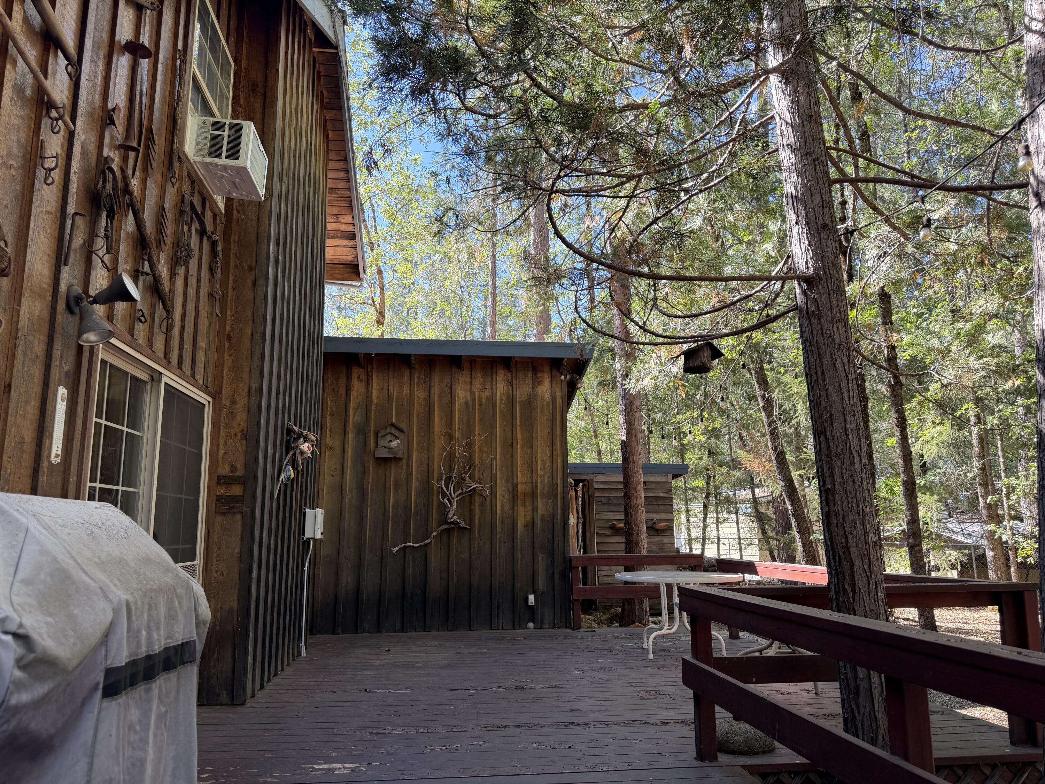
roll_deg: +2.0
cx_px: 522
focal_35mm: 24
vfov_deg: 56.8
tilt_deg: +10.2
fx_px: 725
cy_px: 392
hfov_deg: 71.6
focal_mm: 6.76
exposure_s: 1/345
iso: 80
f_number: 1.78
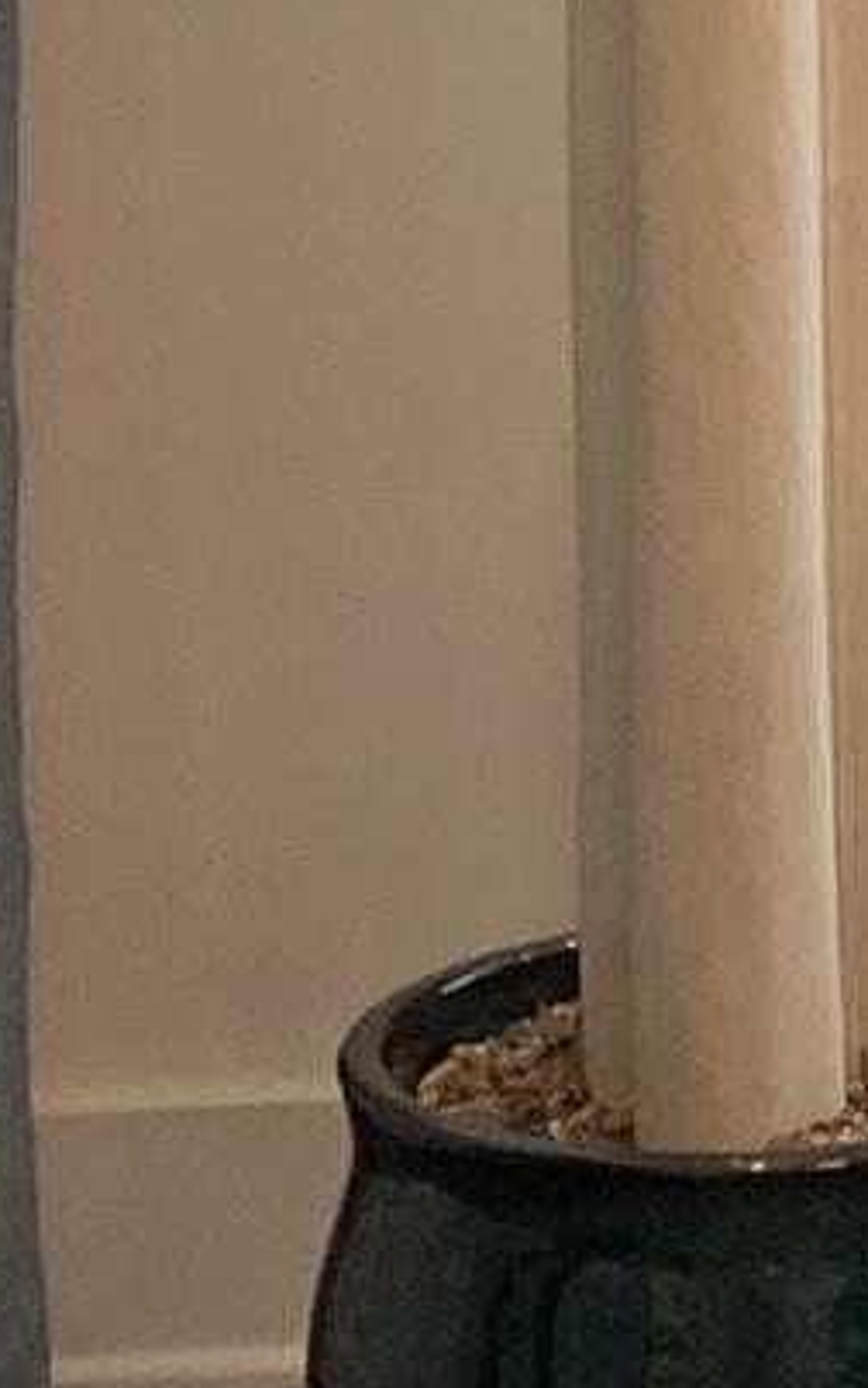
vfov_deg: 9.7
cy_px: -1047
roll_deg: +0.0
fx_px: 7756
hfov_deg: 6.0
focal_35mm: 205
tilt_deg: -3.5
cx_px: 2418
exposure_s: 1/120
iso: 64
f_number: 1.8
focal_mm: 4.25
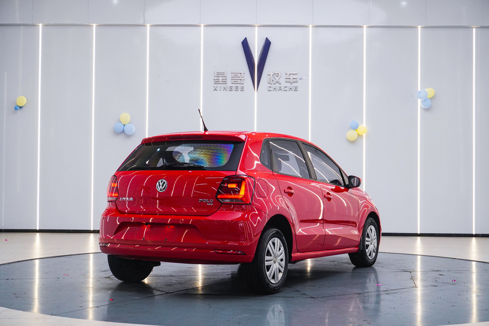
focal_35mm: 54
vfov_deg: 25.1
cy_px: 163
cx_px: 244
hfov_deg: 36.9
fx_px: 733
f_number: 6.3
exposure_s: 1/80
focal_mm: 36
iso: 800
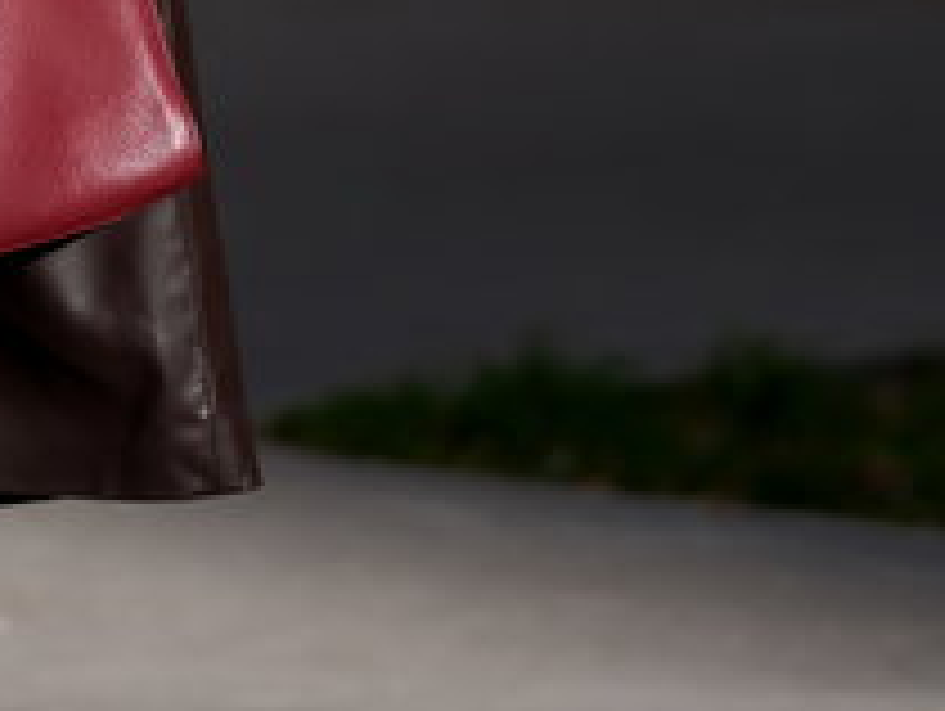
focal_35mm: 496
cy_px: -616
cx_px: -130
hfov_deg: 4.0
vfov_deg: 3.0
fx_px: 13556
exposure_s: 1/2900
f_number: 2
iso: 160
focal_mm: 110
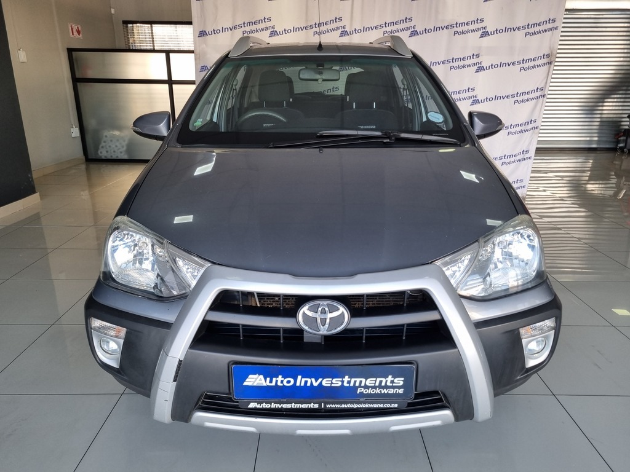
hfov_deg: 67.3
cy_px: 236
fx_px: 473
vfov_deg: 53.1
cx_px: 315
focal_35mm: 26
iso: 50
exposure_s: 1/102
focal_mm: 5.4
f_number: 1.8
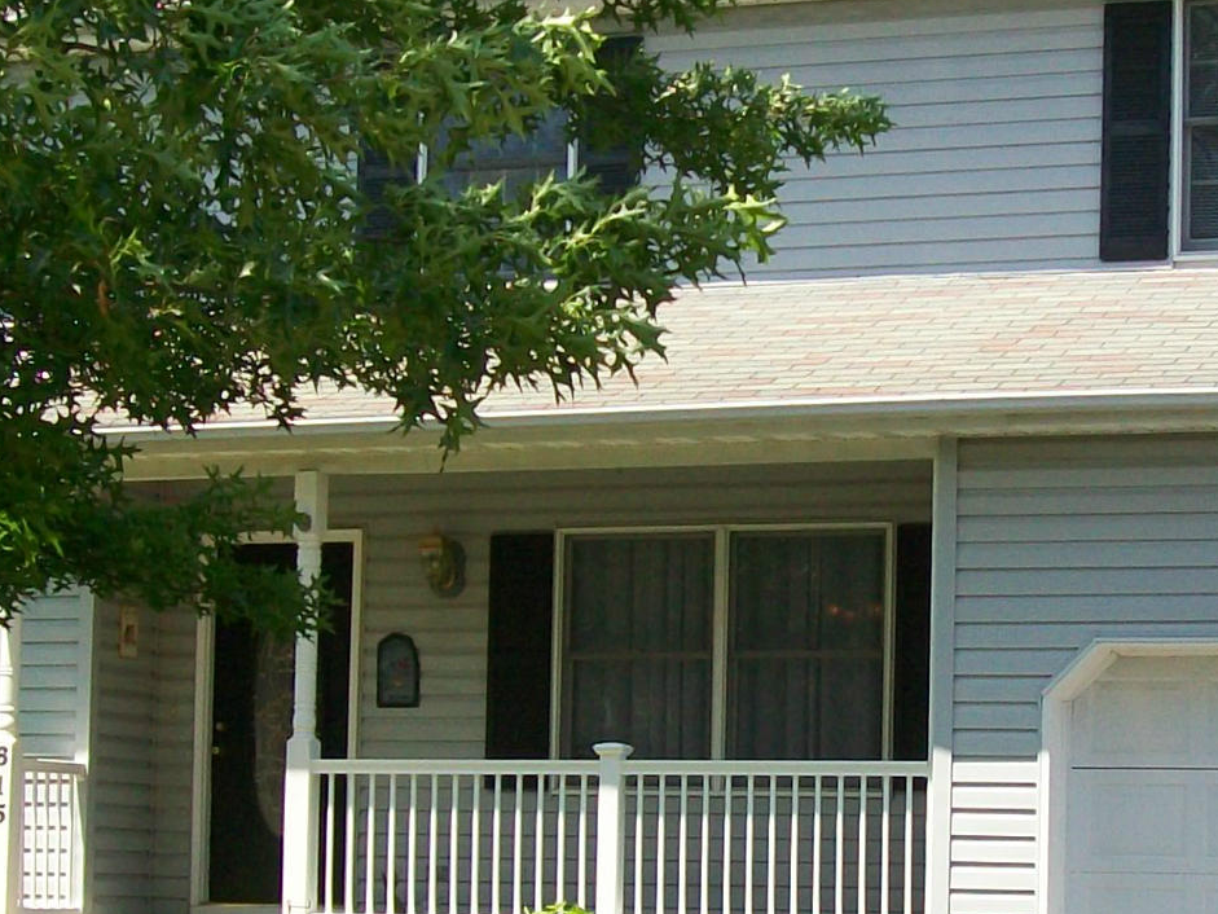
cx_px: 777
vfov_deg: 14.4
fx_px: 3589
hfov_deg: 19.2
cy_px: 690
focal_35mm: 102
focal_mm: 6
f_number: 2.7
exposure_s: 1/500
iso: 64
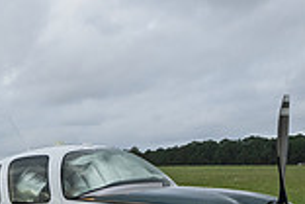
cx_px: -55
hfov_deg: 22.9
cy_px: 238
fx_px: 695
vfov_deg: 16.1
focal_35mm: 82
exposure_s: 1/500
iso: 2500
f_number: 9
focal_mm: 22
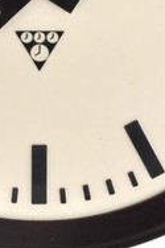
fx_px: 1226
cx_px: 38
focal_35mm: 178
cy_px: -111
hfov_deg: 7.7
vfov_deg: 11.2
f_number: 8
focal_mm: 29
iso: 400
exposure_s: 1/125
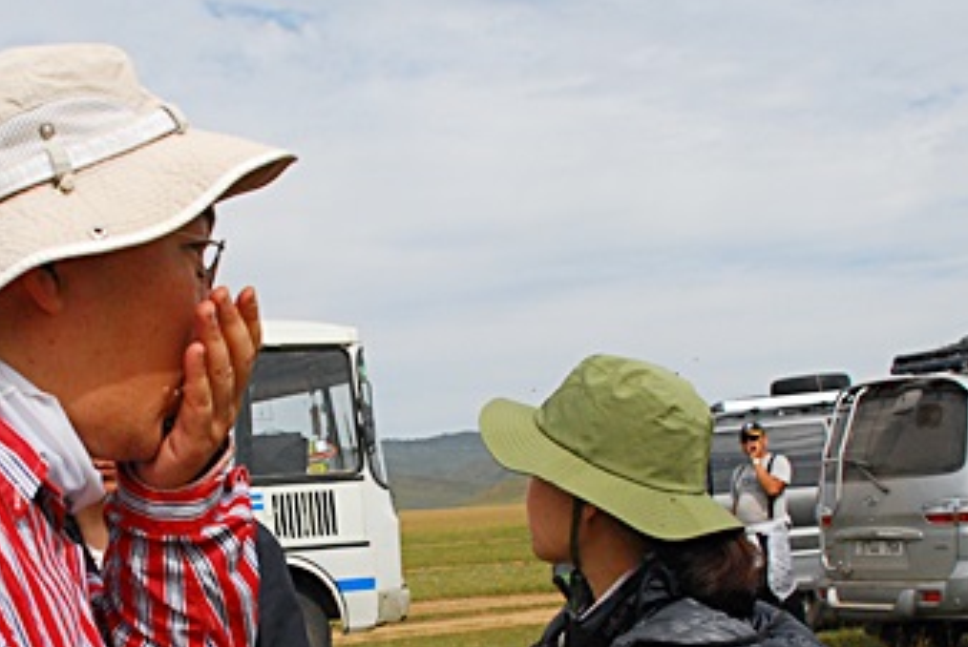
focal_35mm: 71
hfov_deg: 28.2
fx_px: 1911
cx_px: 309
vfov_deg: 19.0
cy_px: 532
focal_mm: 20
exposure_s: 1/1600
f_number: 6.3
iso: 400
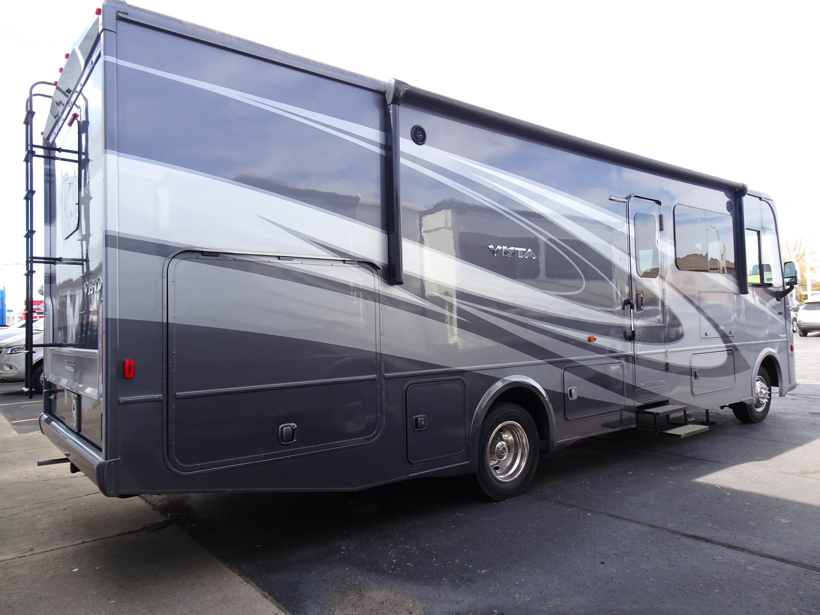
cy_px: 308
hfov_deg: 71.6
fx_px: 569
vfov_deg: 56.8
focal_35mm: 24
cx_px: 410
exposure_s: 1/160
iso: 80
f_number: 3.5
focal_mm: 4.1
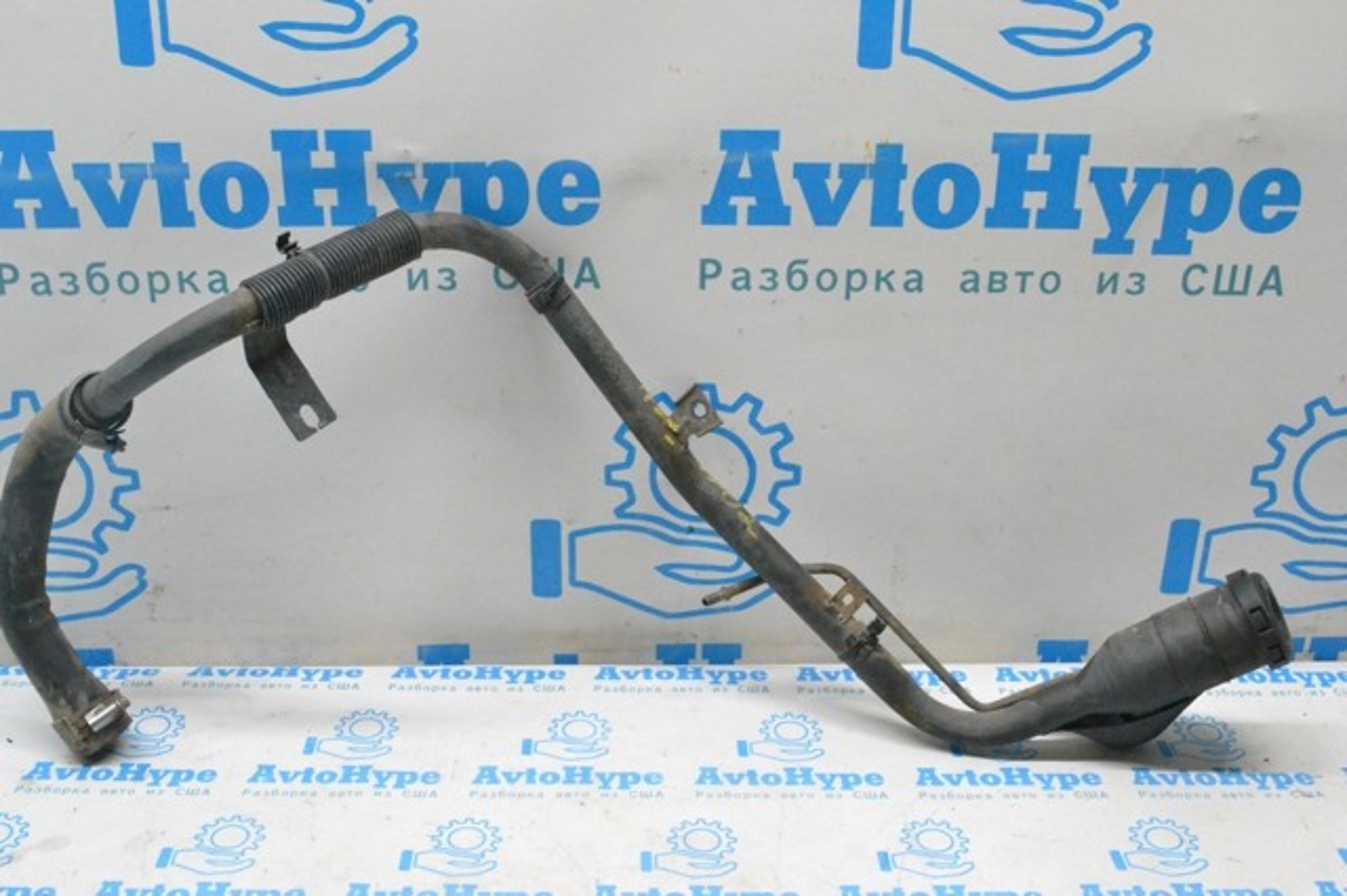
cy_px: 448
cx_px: 674
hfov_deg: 45.0
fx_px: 1627
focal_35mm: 44
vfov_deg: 30.8
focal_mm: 29
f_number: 10
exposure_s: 1/160
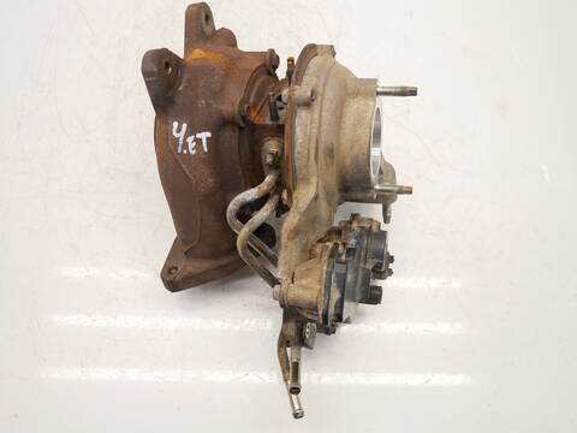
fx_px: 533
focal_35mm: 32
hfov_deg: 56.8
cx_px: 288
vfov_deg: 44.2
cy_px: 216
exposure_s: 1/60
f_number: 3.9
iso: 400
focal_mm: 16
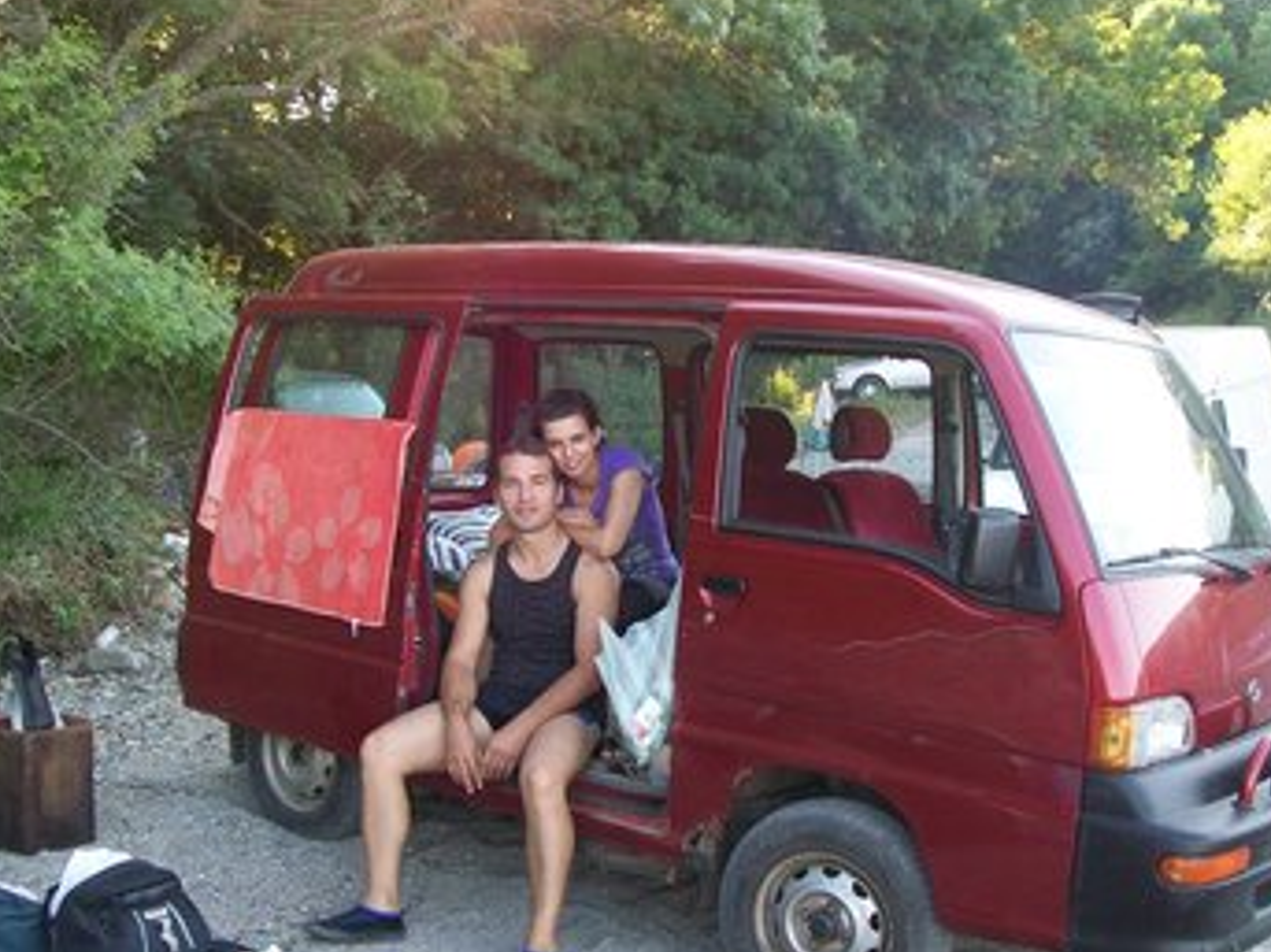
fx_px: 1542
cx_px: 667
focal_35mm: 42
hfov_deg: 44.8
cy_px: 511
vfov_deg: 34.3
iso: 64
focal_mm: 6
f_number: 2.7
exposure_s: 1/80
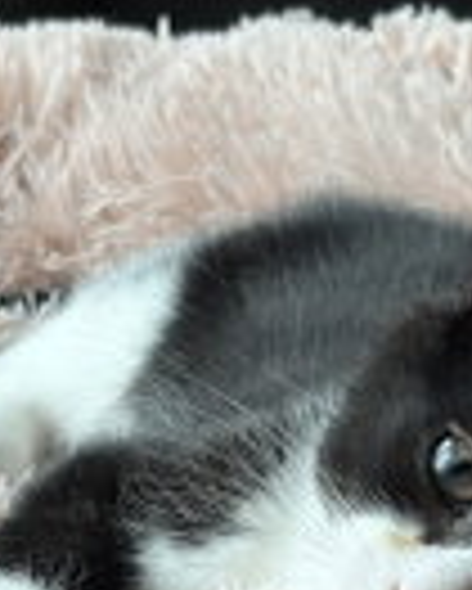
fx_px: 3366
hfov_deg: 8.0
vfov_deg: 9.9
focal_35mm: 193
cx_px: 342
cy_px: 660
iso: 50
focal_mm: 5.96
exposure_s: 1/108
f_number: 1.6
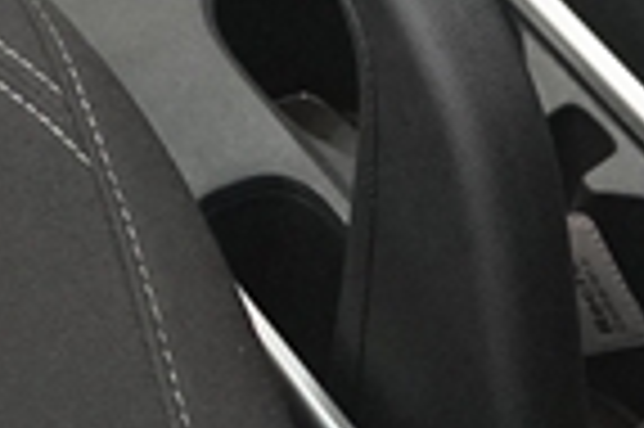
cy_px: -1025
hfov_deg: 10.5
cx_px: -540
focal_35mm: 183
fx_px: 3262
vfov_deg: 6.6
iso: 2500
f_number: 2.8
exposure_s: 1/160
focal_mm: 17
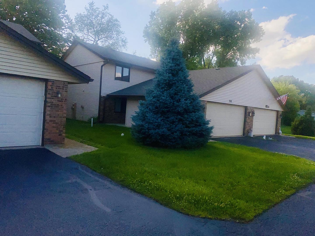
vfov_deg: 53.1
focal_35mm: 26
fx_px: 237
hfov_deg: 67.3
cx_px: 158
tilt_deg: -3.4
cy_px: 118
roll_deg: -5.1
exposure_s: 1/7692
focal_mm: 4.25
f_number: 1.8
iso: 32
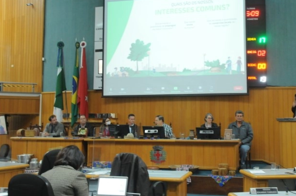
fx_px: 378
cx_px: 173
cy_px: 87
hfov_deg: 42.6
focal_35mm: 46
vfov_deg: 29.1
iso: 2000
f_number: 6.3
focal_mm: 26
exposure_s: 1/13
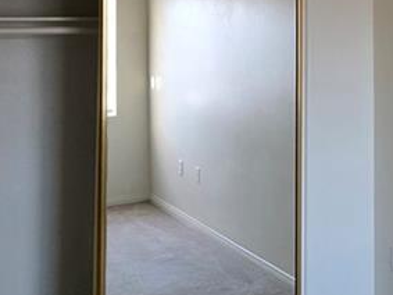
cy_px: 21
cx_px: 376
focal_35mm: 65
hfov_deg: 28.3
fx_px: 738
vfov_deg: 22.0
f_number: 1.7
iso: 640
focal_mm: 6.3
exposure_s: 1/120
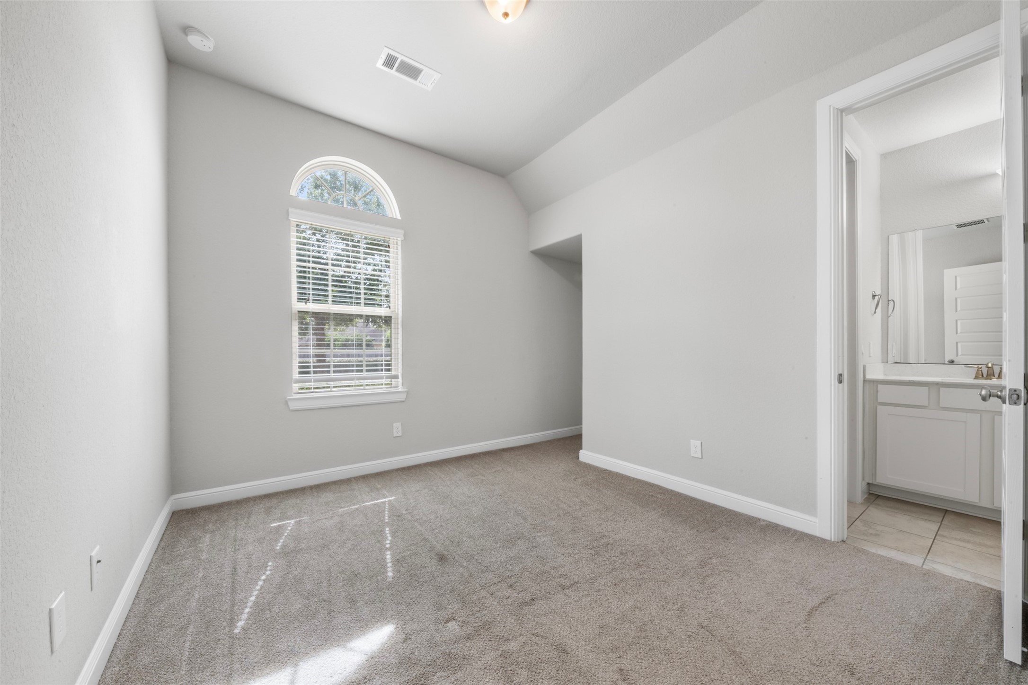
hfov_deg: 112.6
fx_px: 343
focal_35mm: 12
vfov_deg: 90.0
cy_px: 342
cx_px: 514
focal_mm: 12
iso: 250
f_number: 9
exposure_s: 1
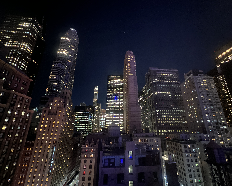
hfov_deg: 100.5
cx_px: 124
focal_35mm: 14
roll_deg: +0.5
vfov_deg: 88.0
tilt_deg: +18.5
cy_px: 95
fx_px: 96
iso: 1250
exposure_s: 1/8
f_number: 1.8
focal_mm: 1.57
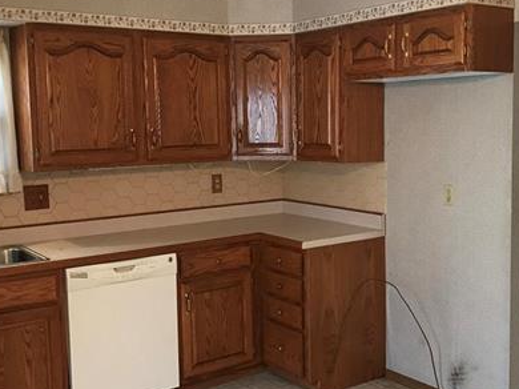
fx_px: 689
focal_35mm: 46
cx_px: 302
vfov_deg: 31.5
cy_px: 193
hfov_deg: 41.1
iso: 50
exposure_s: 1/15
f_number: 1.8
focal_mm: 3.99
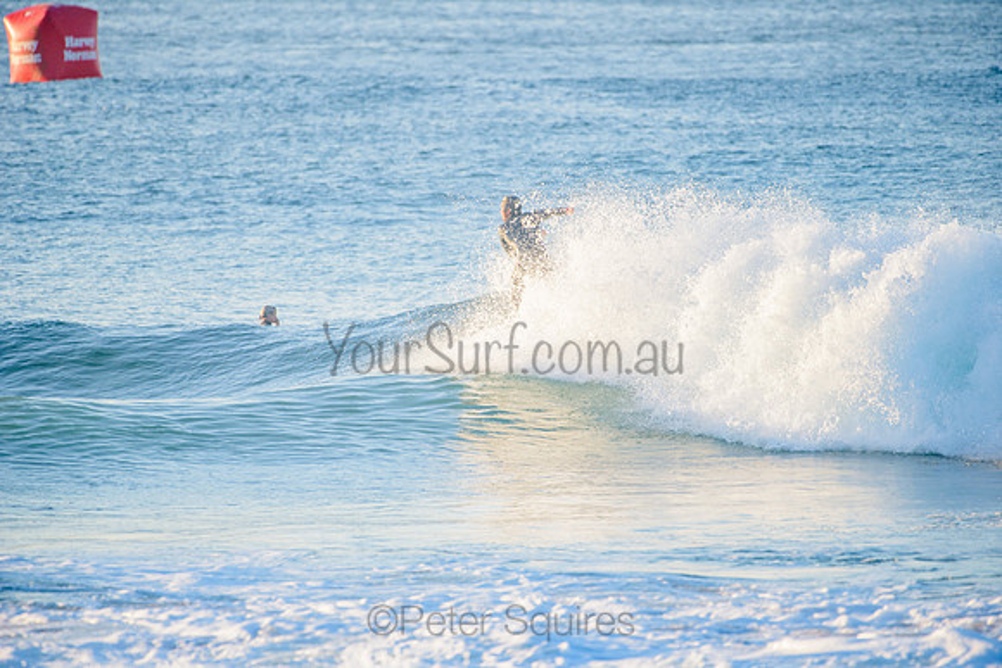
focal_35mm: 500
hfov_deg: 4.1
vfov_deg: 2.8
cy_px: 334
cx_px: 501
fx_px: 13919
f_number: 5.6
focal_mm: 500
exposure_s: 1/1250
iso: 500
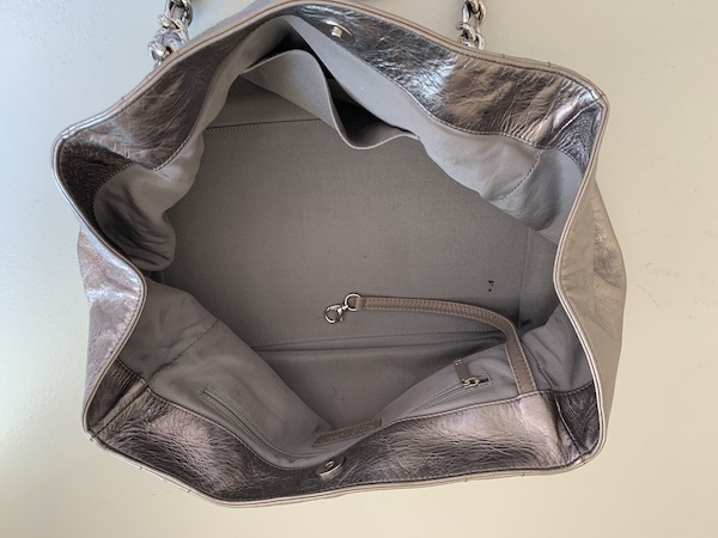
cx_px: 359
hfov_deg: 67.3
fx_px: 539
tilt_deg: -73.6
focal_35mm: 26
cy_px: 269
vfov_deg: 53.1
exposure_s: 1/60
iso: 160
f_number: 1.8
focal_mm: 4.25
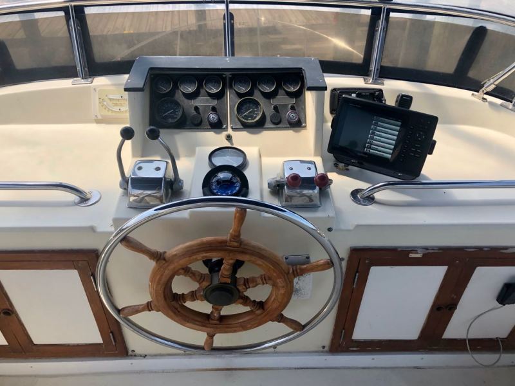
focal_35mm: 28
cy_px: 193
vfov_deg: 49.7
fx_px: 417
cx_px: 258
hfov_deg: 63.4
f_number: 1.8
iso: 20
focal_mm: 3.99
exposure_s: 1/979
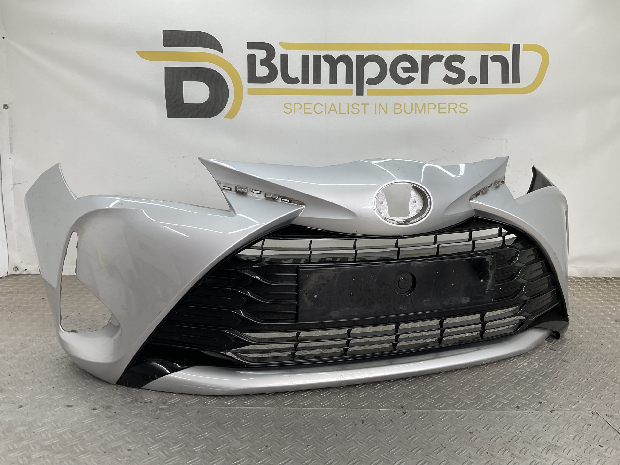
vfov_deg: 48.2
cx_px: 310
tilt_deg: -9.5
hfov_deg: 61.7
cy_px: 232
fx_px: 519
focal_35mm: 29
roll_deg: -1.4
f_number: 1.8
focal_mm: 3
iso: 16
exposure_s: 1/144
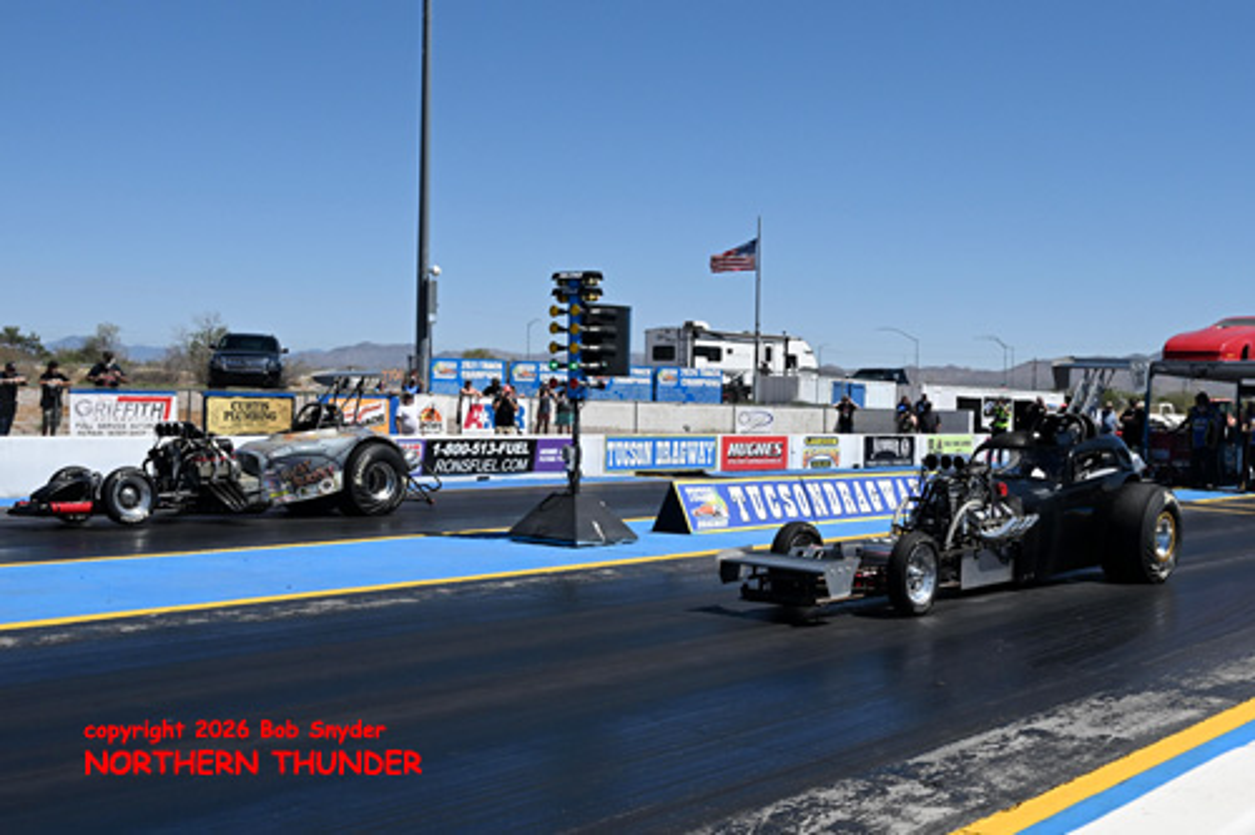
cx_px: 628
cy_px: 418
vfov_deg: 36.8
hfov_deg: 53.1
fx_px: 1255
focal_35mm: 36
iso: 220
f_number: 5.6
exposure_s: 1/2000
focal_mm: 24
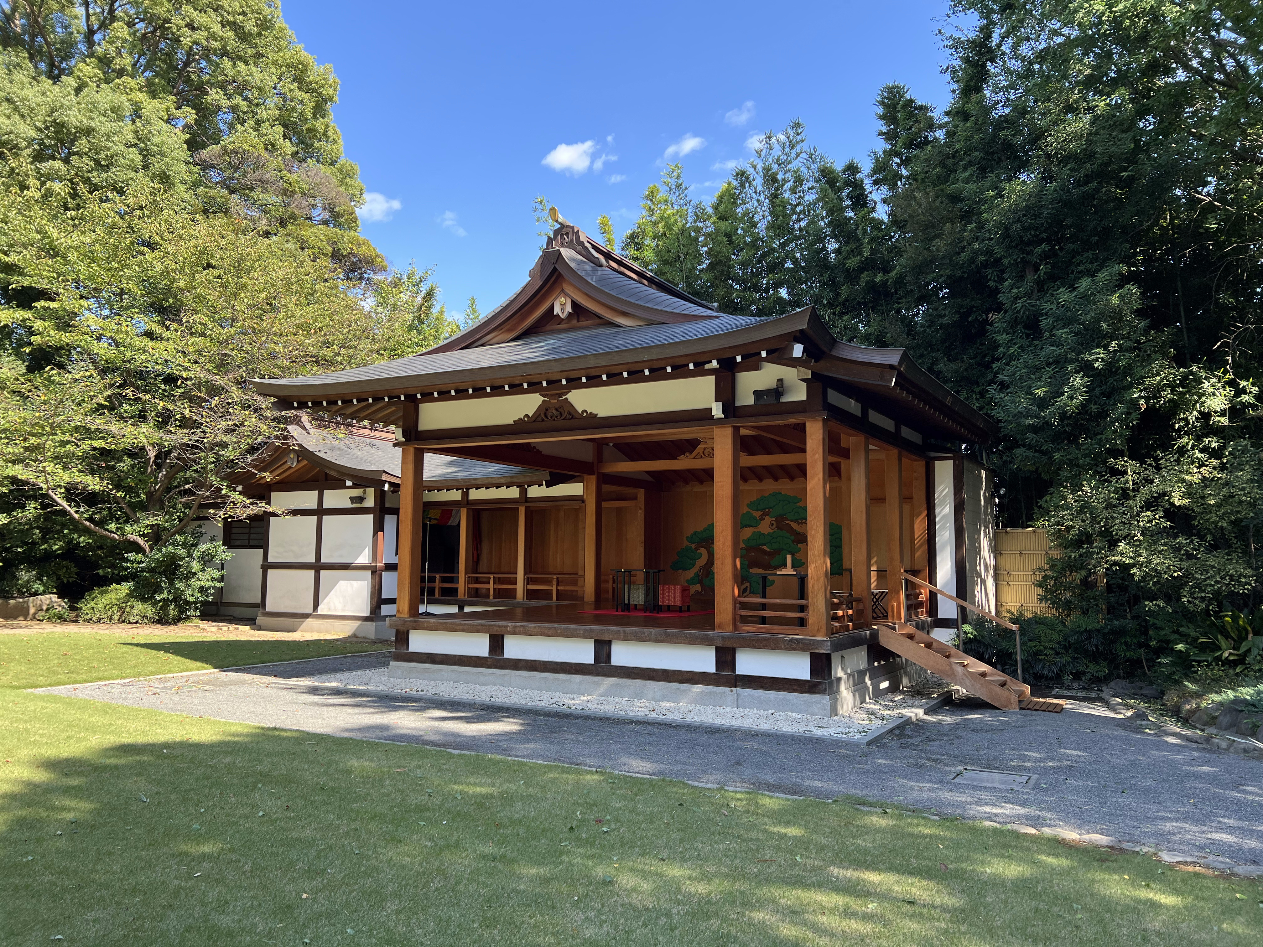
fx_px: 949
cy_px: 474
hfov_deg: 67.3
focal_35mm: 26
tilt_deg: +5.5
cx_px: 632
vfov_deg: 53.1
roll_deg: -0.2
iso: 50
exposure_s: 1/572
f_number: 1.5
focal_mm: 5.7
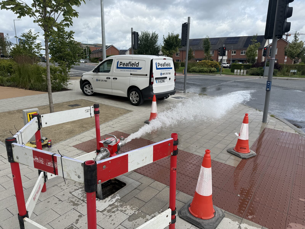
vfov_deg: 56.8
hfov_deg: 71.6
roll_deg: -0.9
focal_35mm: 24
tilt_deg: -14.2
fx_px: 211
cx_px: 152
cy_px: 114
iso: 80
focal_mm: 6.76
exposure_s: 1/4167
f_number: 1.78
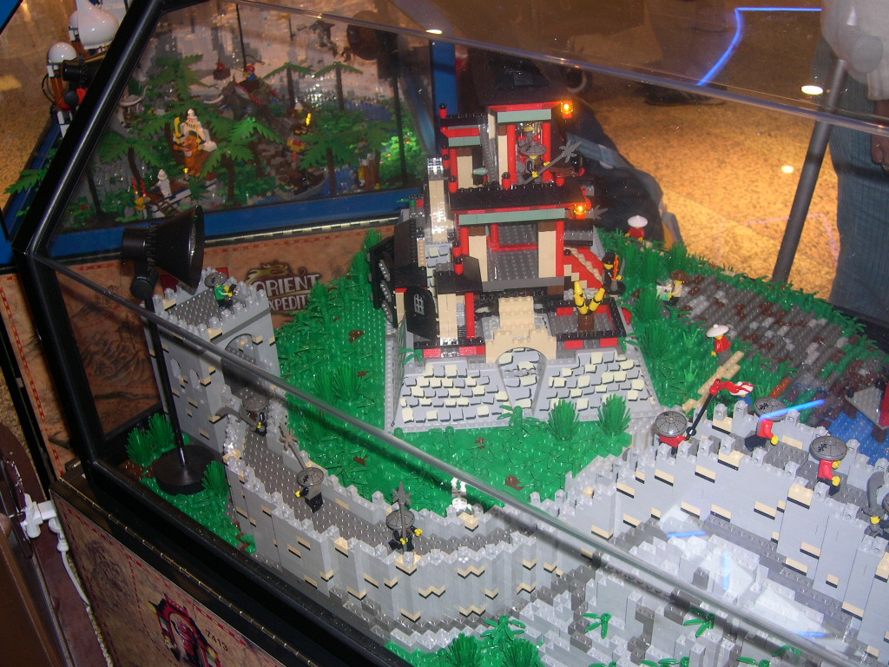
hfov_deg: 49.0
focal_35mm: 38
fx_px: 976
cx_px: 444
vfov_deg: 37.7
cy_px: 334
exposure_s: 1/60
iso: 100
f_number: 2.8
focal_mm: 8
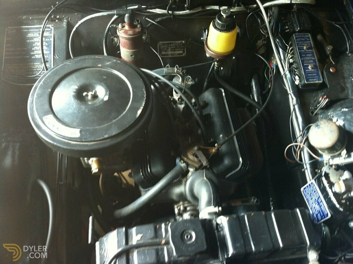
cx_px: 176
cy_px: 132
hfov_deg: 52.7
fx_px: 356
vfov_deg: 40.6
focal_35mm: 35
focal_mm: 3.85
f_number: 2.8
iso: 160
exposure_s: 1/15
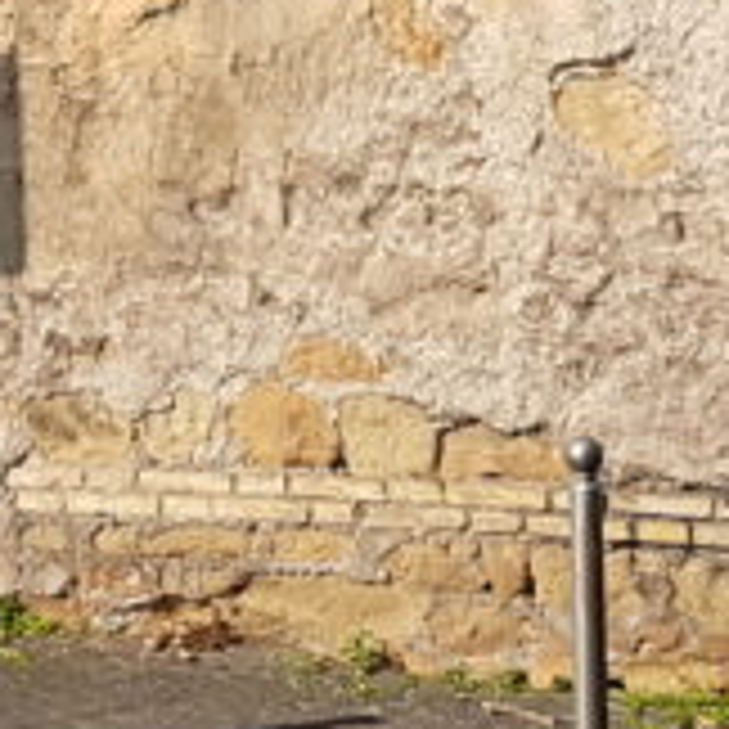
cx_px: -40
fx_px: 3645
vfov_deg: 11.1
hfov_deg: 11.3
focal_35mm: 153
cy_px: -261
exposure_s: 1/1364
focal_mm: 4.2
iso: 40
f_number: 1.7
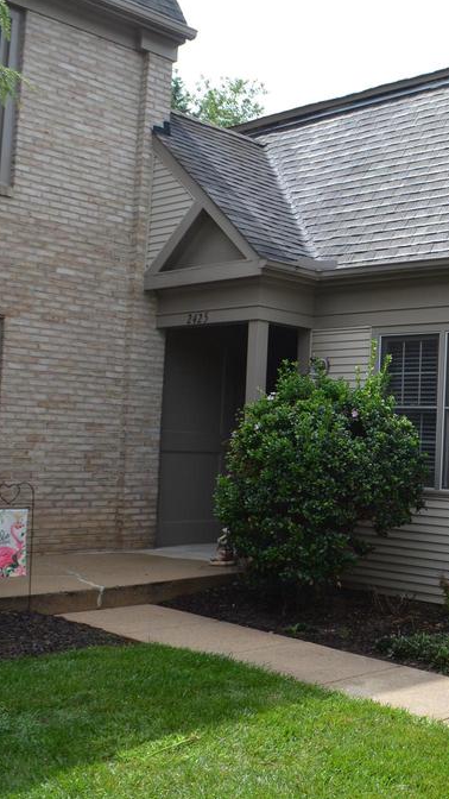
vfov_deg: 47.4
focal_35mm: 43
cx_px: 410
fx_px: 910
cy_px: 398
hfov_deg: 26.7
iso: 180
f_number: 8
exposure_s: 1/250
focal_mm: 18
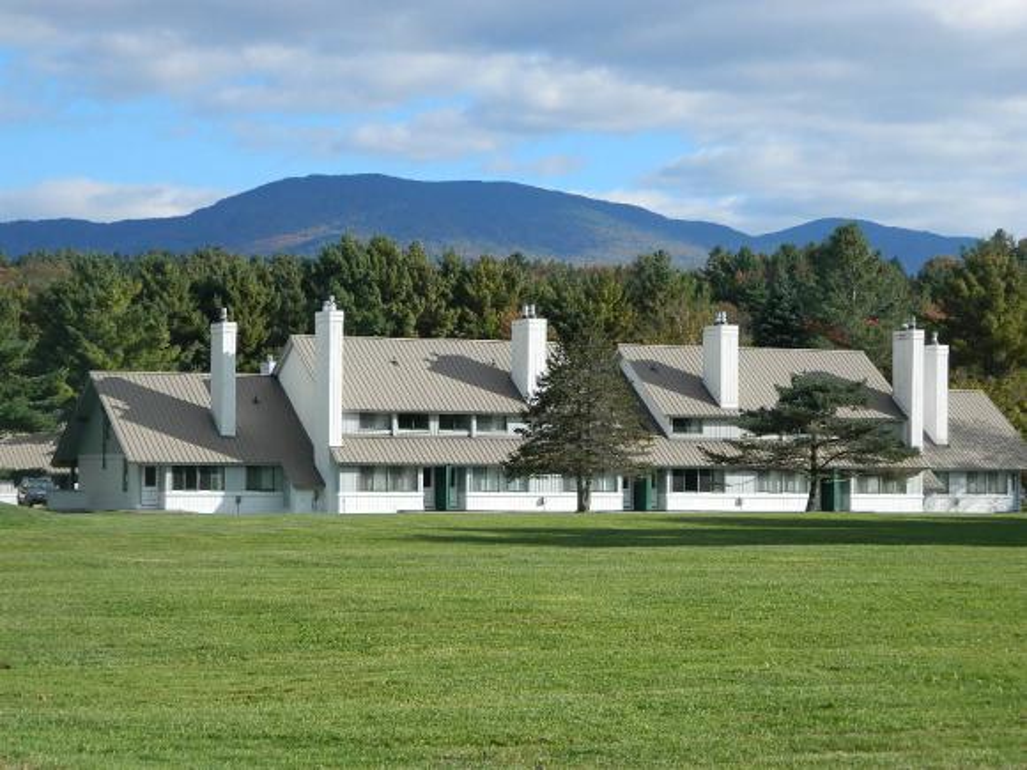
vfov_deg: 14.4
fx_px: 3056
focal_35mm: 103
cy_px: 385
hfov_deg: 19.1
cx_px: 514
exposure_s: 1/500
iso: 80
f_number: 4.5
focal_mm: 18.6
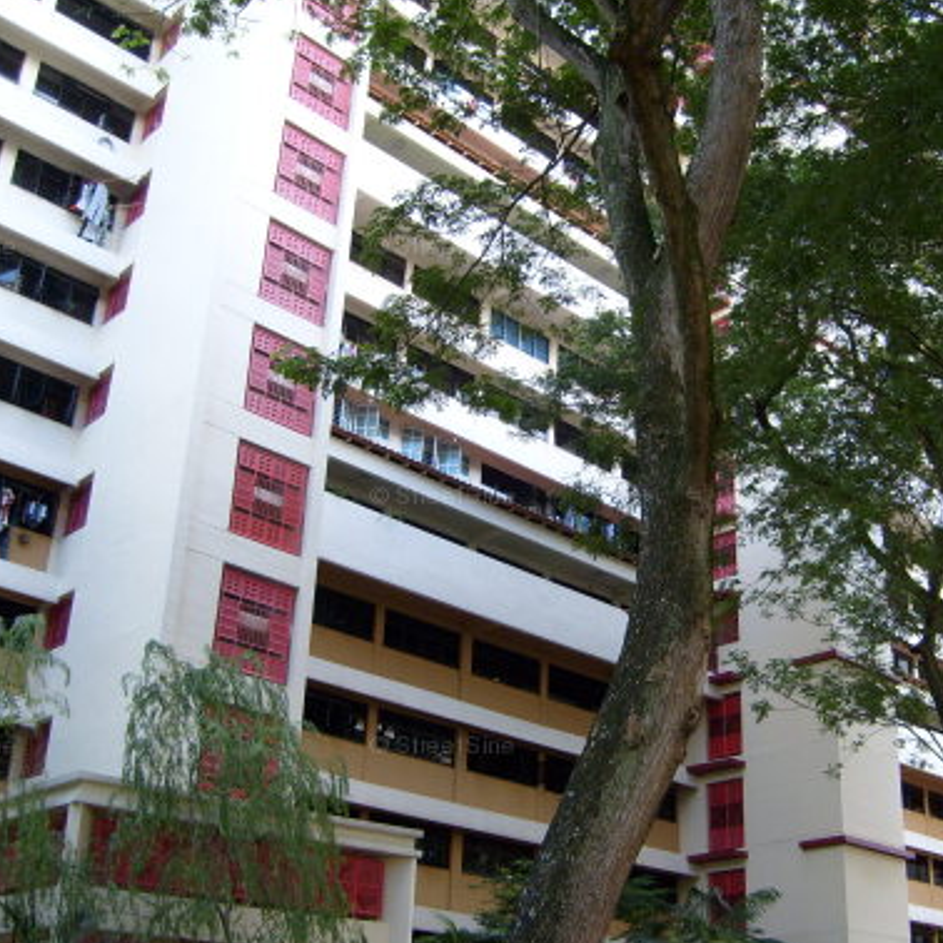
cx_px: 556
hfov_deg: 37.4
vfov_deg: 37.5
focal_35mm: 45
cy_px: 499
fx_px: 1387
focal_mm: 5.8
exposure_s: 1/180
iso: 80
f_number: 2.8
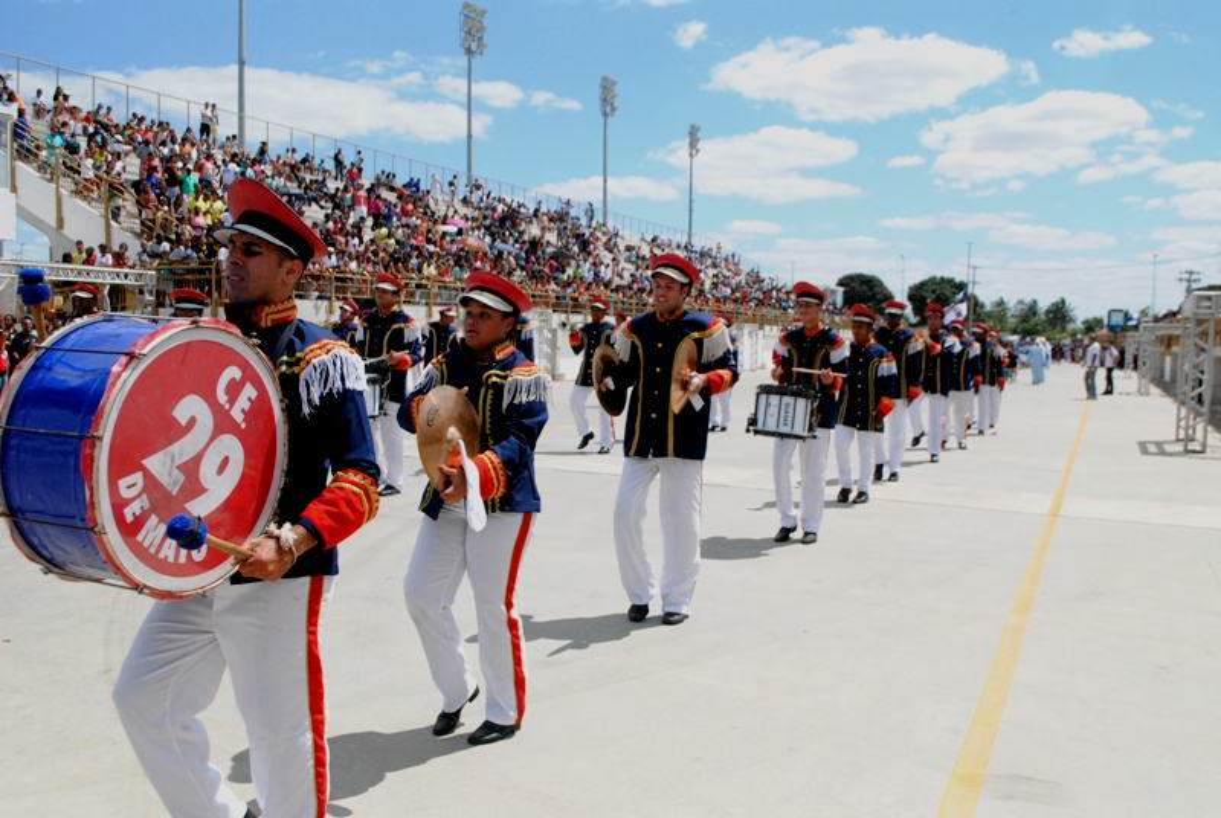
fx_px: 1121
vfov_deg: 40.1
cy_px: 409
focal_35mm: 33
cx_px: 610
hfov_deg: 57.2
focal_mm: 22
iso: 1600
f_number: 6.3
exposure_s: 1/4000
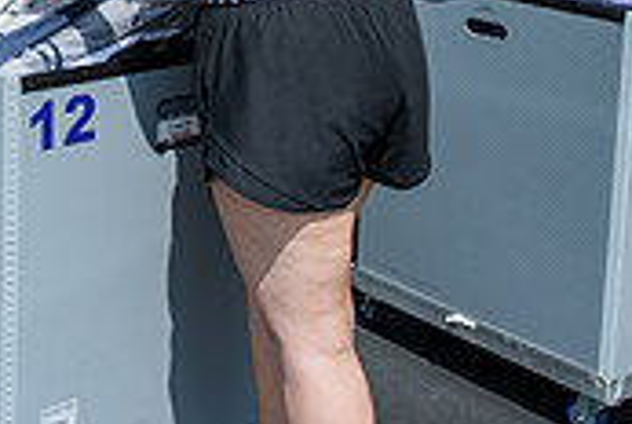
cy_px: -68
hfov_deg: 22.2
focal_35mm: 87
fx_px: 1530
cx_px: -40
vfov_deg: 15.3
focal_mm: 26
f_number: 3.5
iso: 80
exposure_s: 1/800
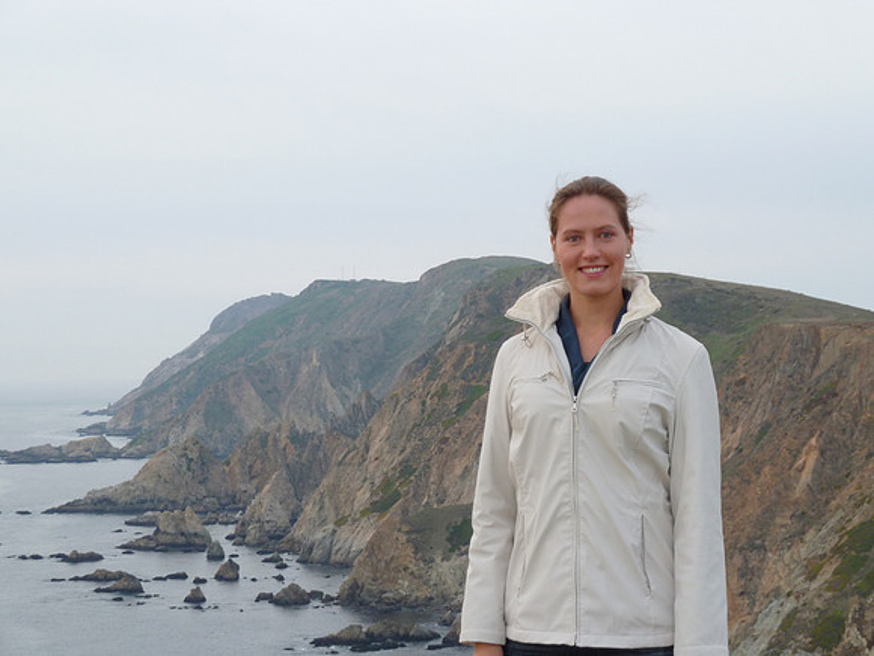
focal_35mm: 96
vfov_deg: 15.4
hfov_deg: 20.4
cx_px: 437
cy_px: 328
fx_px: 2424
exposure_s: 1/40
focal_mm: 15.8
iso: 125
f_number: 4.3
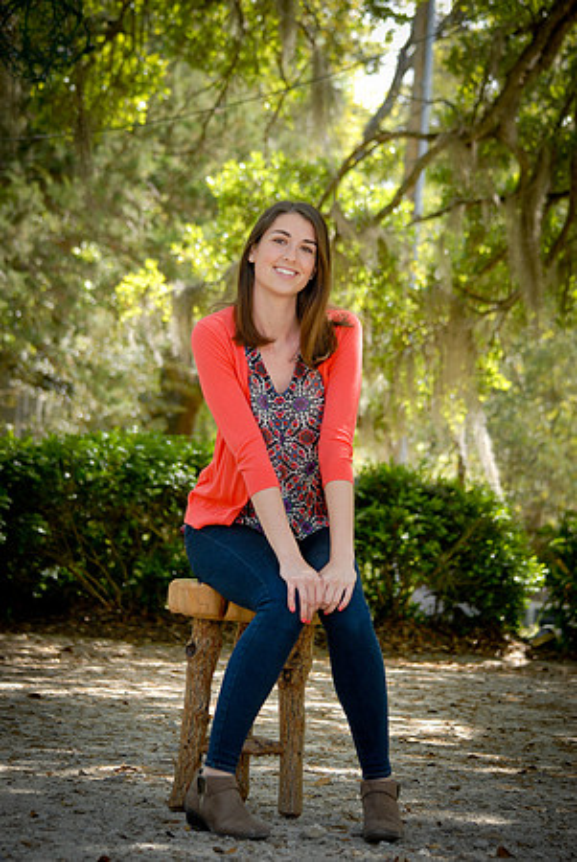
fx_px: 2590
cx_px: 288
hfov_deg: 12.7
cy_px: 431
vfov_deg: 18.9
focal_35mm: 108
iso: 250
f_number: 4.5
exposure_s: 1/250
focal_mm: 72
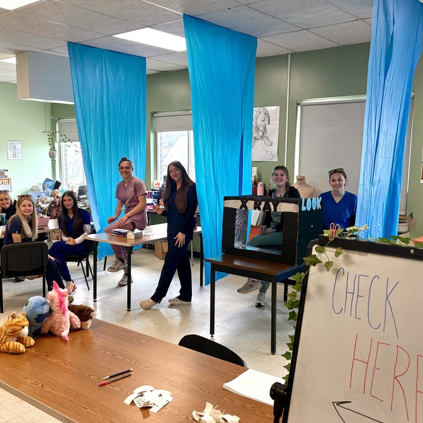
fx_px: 484
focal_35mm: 35
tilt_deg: -5.8
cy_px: 224
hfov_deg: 47.1
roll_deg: -0.6
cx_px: 189
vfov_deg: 47.2
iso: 125
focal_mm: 5.96
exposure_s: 1/206
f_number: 1.6
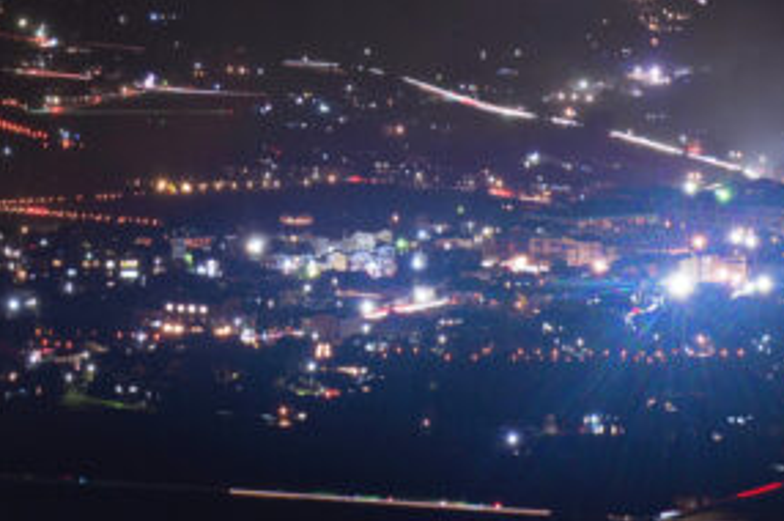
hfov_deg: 10.4
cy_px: 47
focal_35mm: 196
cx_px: 14
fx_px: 4264
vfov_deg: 7.0
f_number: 11
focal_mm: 70
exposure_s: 20
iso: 200
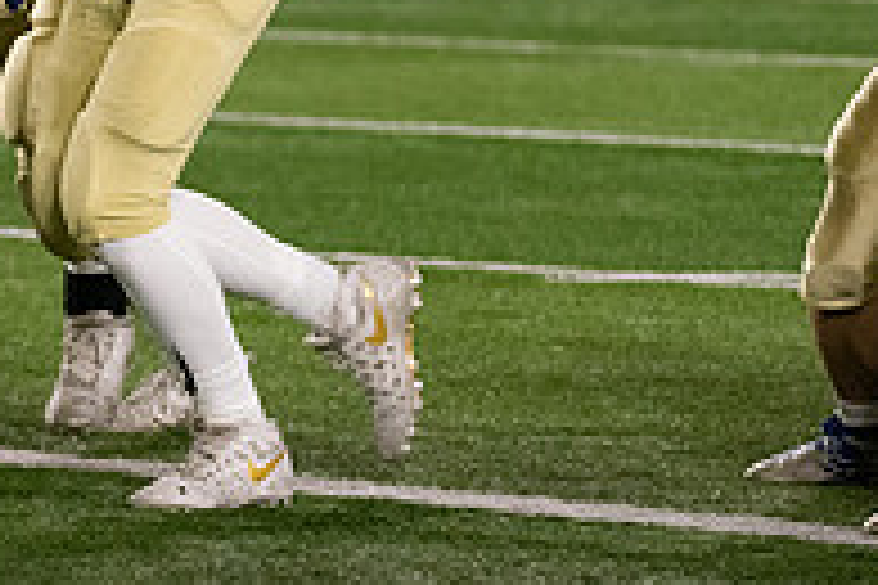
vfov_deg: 2.3
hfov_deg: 3.5
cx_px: 338
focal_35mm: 596
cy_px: -61
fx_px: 14535
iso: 4500
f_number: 4.5
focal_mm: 200
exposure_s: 1/500
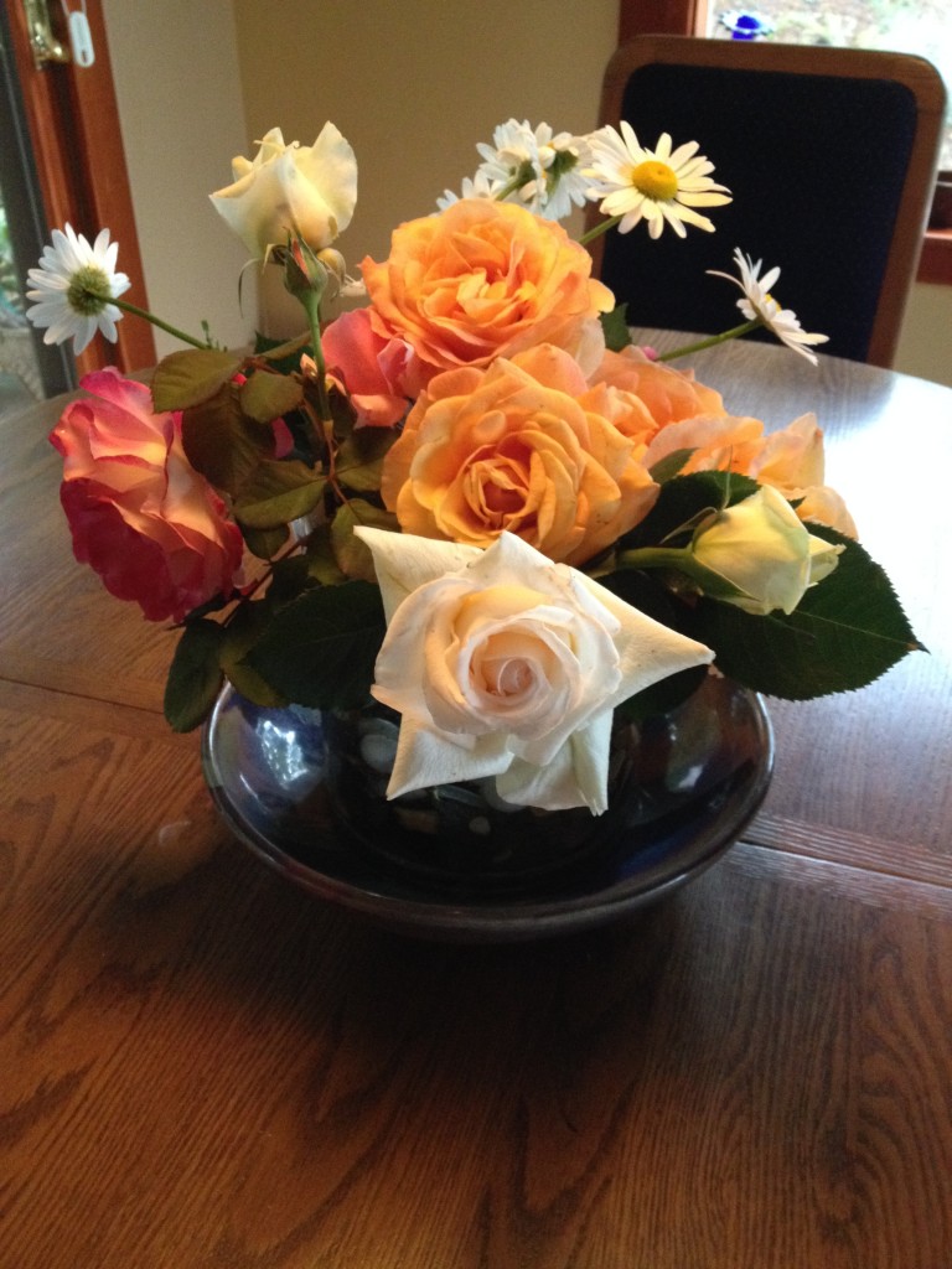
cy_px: 634
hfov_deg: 40.7
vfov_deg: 52.6
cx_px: 476
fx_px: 1283
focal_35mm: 35
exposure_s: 1/15
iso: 400
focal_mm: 4.28
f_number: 2.4
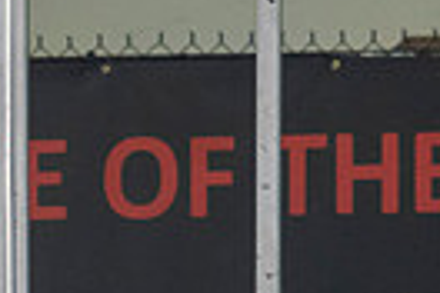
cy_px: 743
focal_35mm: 932
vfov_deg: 1.5
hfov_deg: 2.2
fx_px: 11390
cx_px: -107
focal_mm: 160
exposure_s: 1/640
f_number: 3.2
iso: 2000
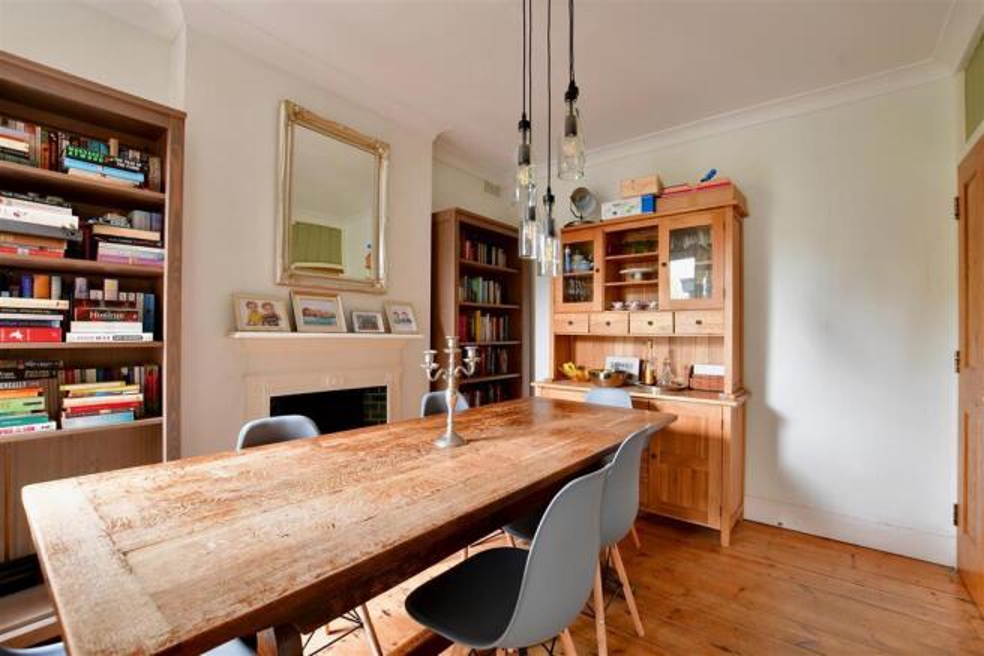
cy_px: 328
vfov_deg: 77.3
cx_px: 492
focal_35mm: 15
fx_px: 410
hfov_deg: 100.4
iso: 160
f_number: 8
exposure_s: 2
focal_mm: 10
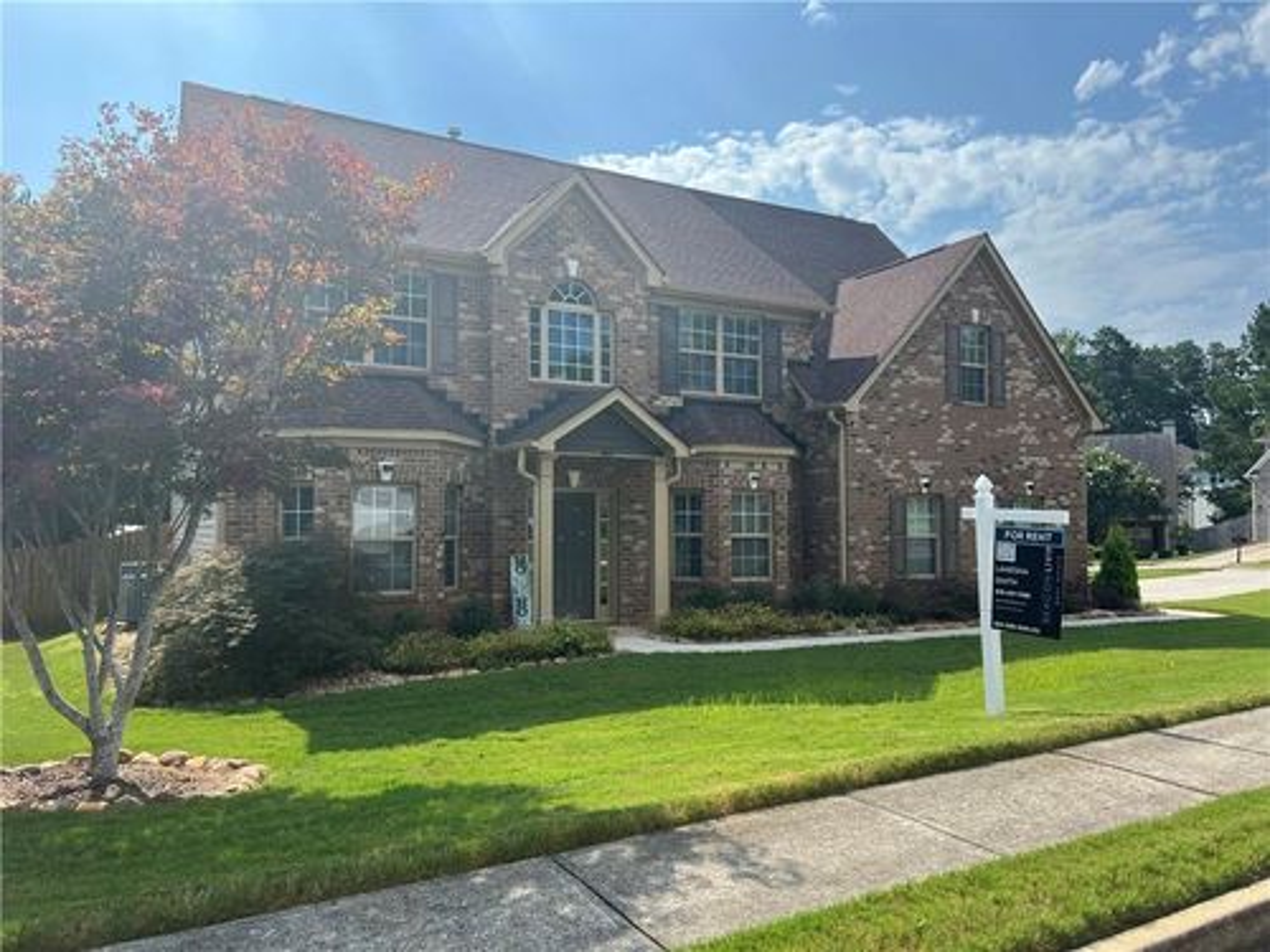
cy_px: 476
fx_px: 954
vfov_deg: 53.1
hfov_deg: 67.3
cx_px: 635
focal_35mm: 26
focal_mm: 5.7
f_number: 1.5
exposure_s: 1/3571
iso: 50
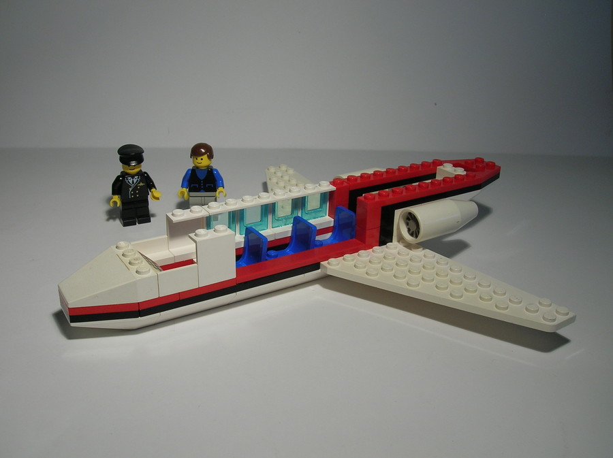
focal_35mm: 34
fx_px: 601
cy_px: 229
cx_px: 306
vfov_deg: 41.7
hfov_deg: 54.0
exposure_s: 1/23.1
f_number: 4.9
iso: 50
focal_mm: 5.7
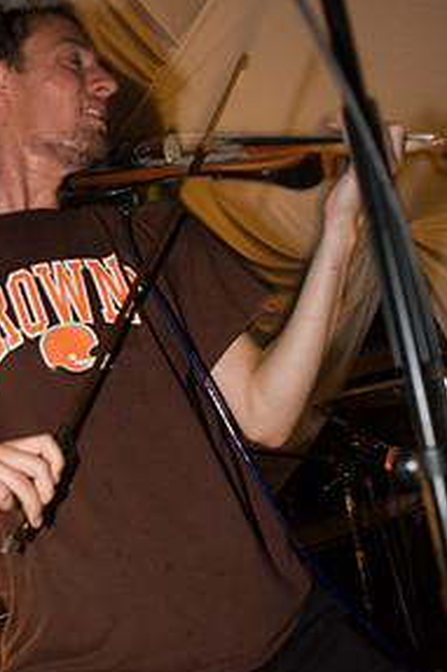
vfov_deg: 41.6
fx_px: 876
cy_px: 428
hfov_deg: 28.2
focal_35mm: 47
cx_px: 106
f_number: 3.2
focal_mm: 20
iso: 800
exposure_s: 1/10
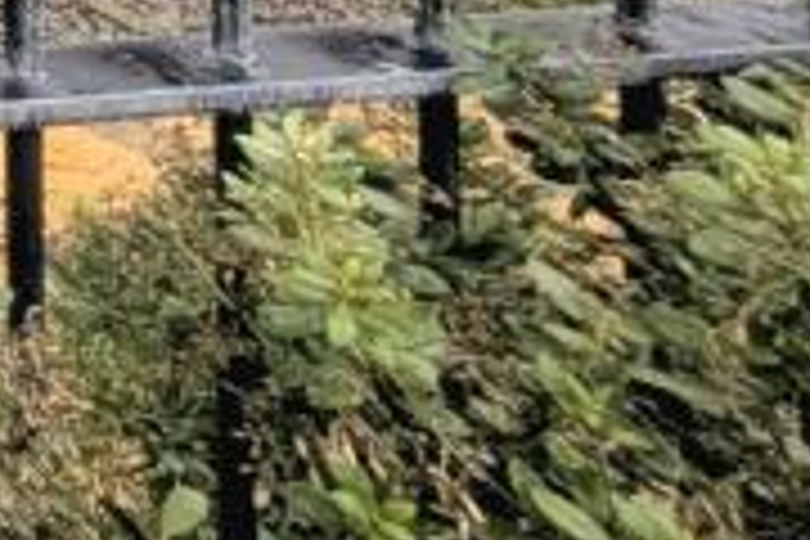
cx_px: -1386
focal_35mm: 71
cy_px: -952
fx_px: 1597
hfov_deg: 13.0
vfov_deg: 12.3
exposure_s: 1/161
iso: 51
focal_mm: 2.02
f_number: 1.7
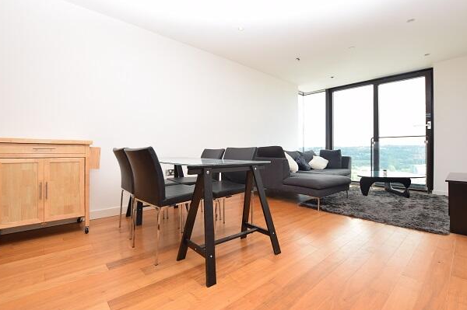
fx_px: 207
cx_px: 238
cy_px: 151
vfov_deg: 73.6
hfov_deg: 96.8
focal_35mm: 16
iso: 360
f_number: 5.6
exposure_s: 1/125
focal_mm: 10
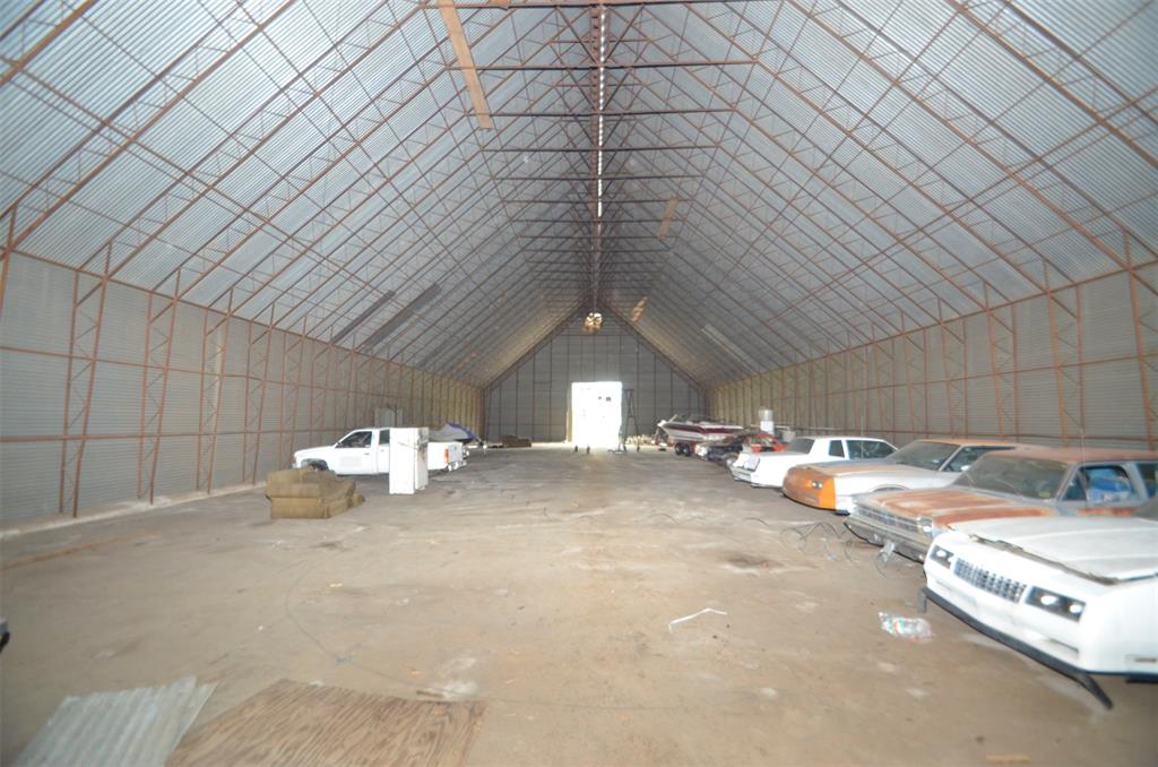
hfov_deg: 100.5
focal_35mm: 15
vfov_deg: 77.1
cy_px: 384
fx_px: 481
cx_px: 579
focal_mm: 10
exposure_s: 1/60
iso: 800
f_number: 4
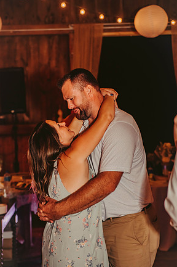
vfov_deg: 26.0
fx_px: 576
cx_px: 92
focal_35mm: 78
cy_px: 138
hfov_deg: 17.5
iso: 1000
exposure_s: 1/160
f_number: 2.8
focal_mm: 75
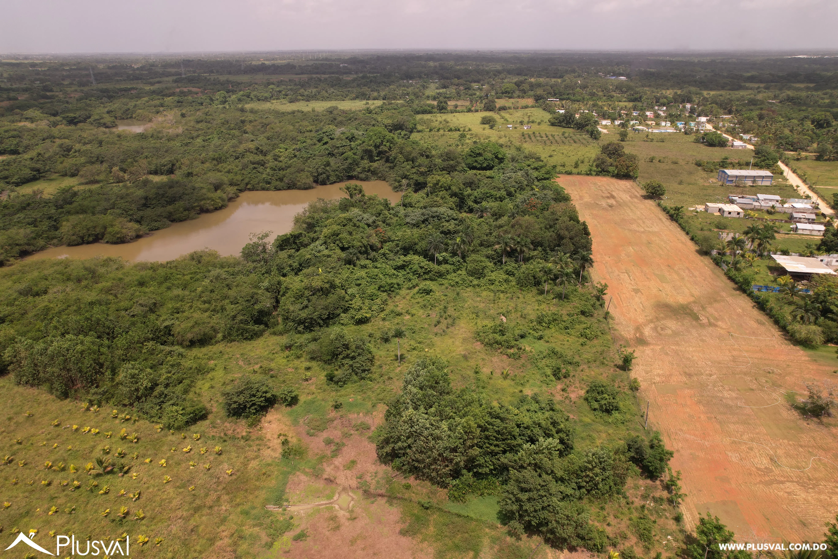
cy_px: 280
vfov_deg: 57.2
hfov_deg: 78.6
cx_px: 419
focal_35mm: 22
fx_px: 512
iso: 100
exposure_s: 1/60
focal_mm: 8.38
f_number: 2.8
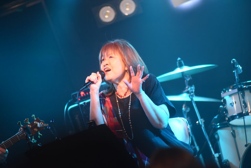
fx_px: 1395
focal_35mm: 200
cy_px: 84
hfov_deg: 10.3
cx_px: 126
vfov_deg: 6.9
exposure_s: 1/320
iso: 4000
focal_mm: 200
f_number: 2.8
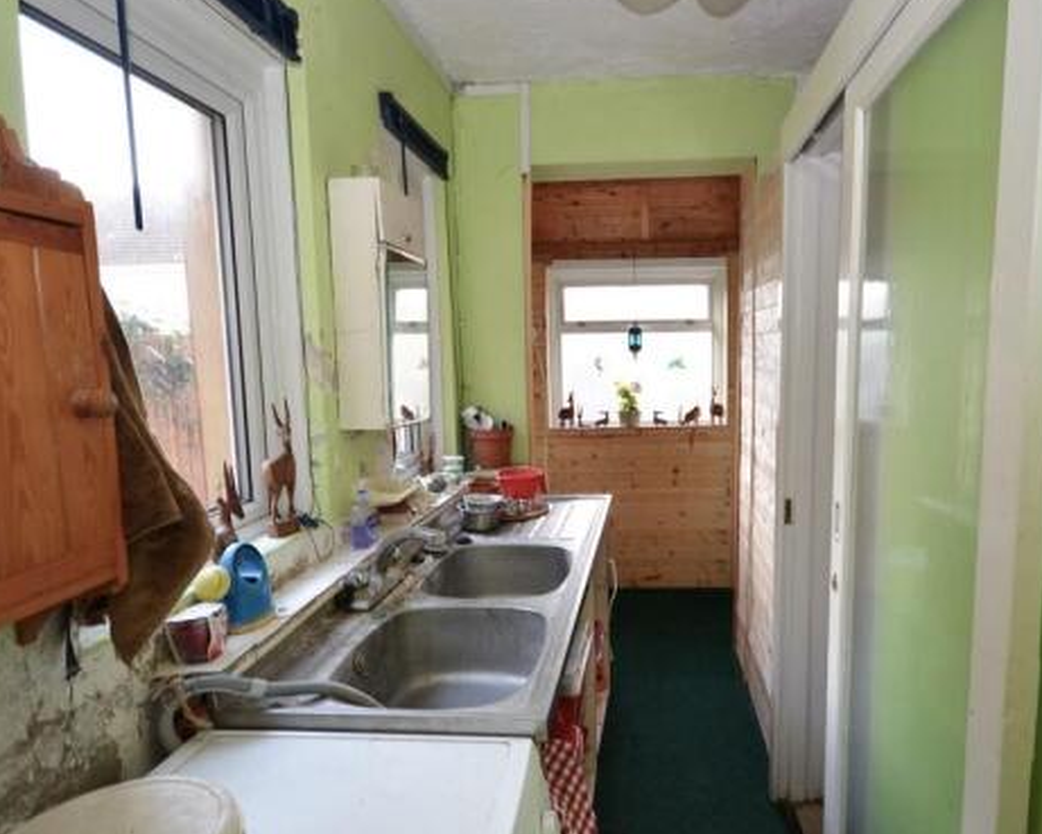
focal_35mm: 20
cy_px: 438
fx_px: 617
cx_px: 585
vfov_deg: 68.1
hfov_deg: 80.0
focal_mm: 10
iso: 400
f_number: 4
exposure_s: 1/60
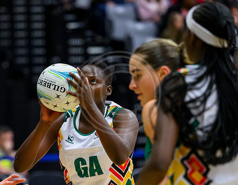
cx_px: 75
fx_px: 2196
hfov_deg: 6.2
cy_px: 167
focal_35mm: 315
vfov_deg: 4.8
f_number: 2.8
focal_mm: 155
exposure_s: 1/1000
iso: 4000
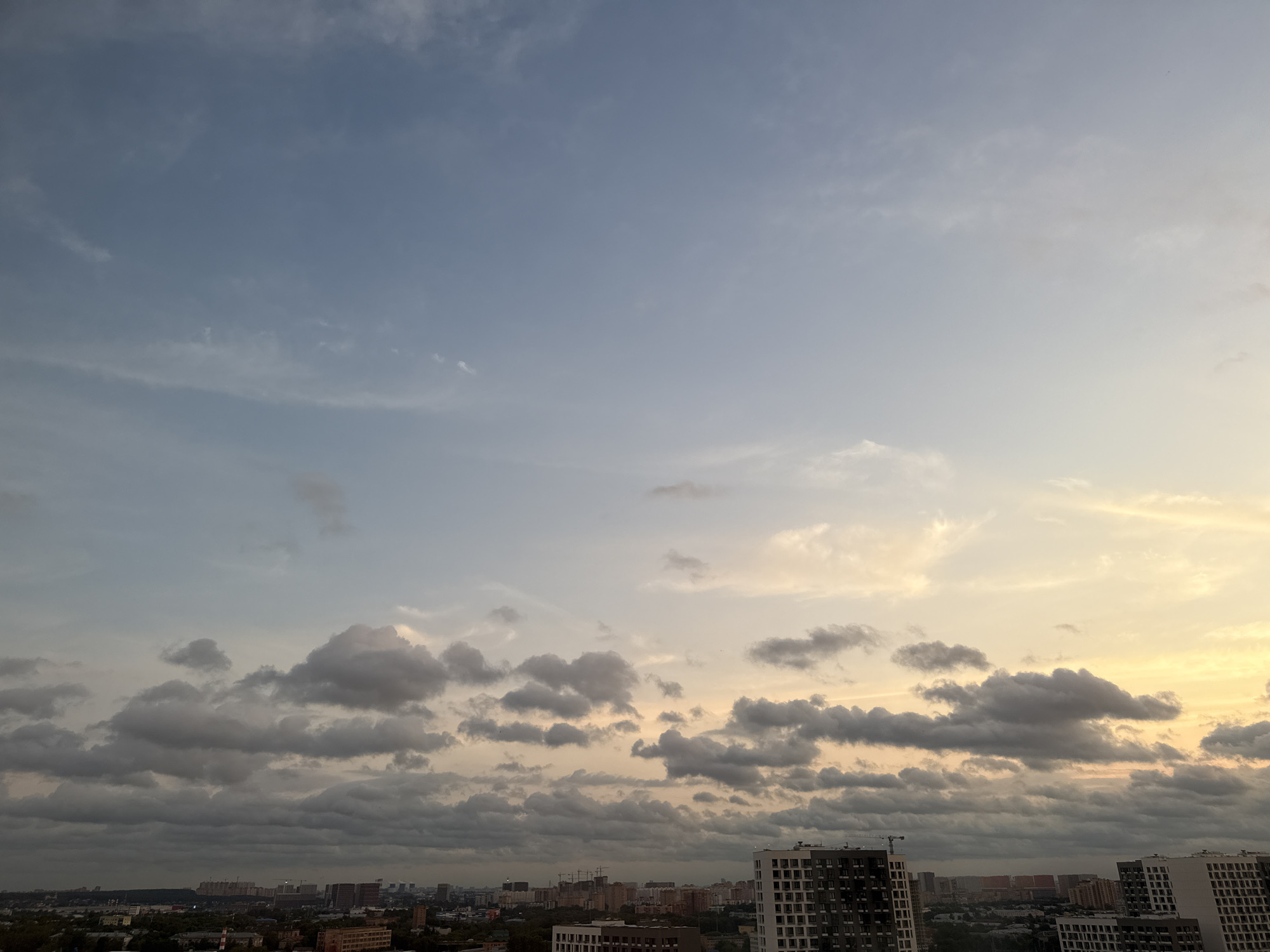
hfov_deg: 71.6
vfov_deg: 56.8
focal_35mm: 24
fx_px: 881
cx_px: 635
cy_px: 476
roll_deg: +0.6
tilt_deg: +25.1
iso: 80
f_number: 1.78
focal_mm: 6.76
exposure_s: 1/683
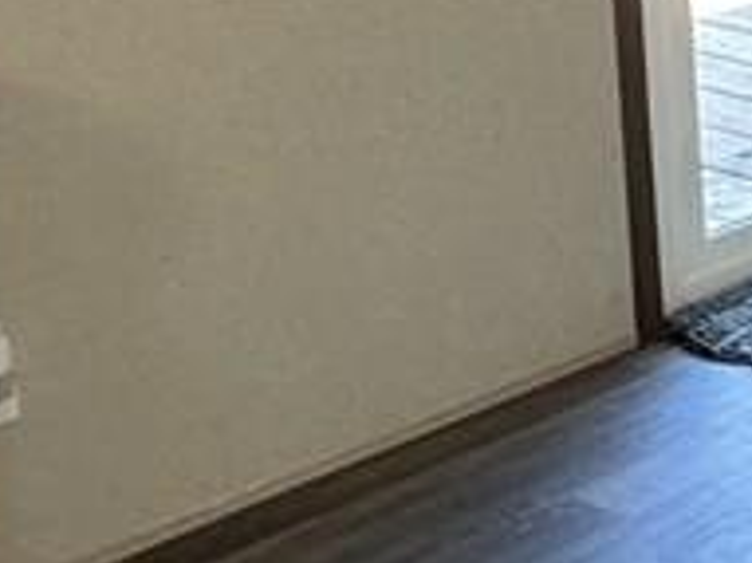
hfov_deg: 13.1
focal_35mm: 94
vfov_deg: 14.1
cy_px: -406
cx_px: 1980
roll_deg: -0.9
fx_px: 2041
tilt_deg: -6.0
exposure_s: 1/60
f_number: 2.2
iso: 250
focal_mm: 2.22
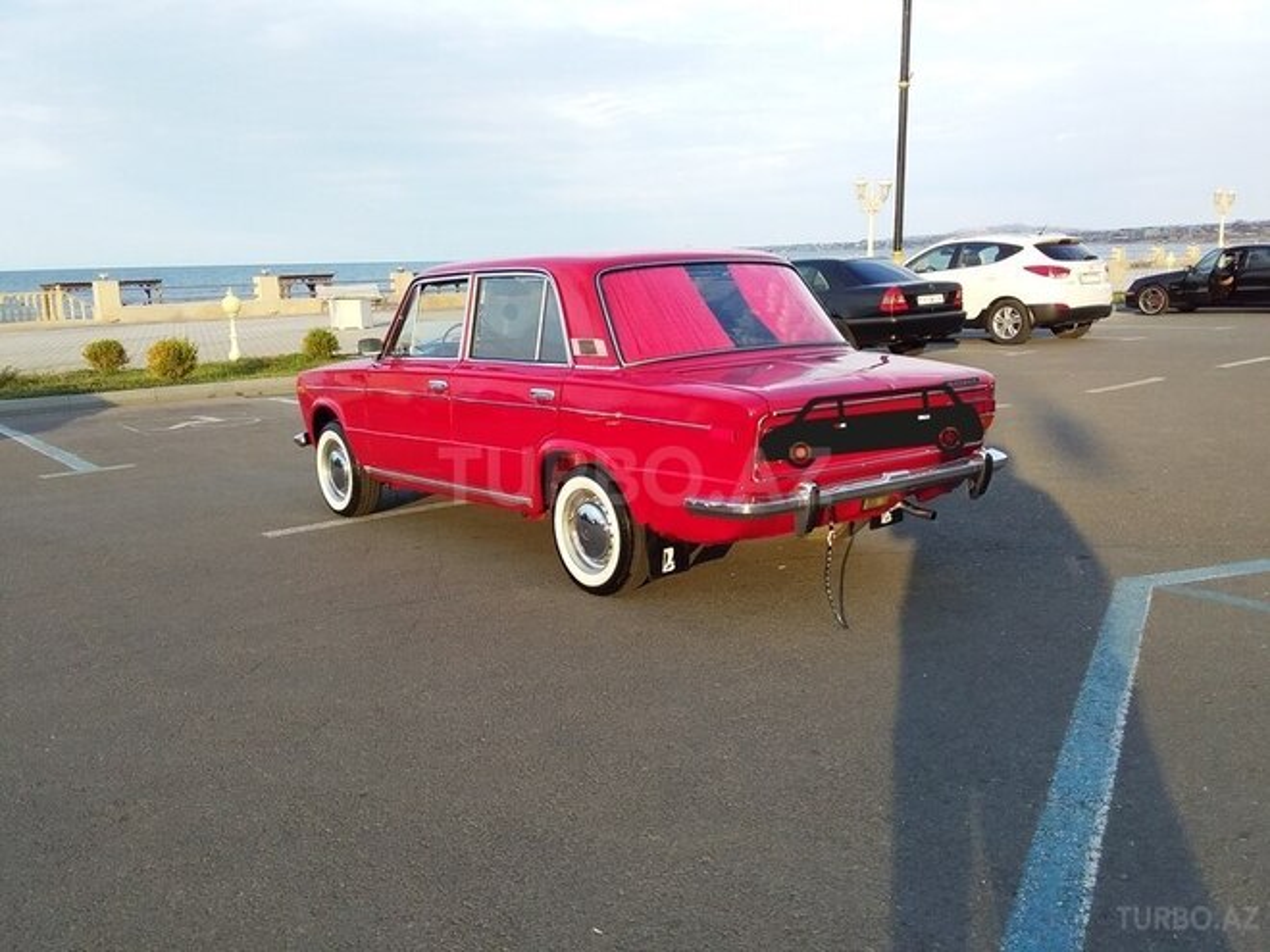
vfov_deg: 45.4
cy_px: 476
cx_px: 635
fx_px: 1137
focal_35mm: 31
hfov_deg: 58.4
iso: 40
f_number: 2.2
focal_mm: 3.3
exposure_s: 1/277
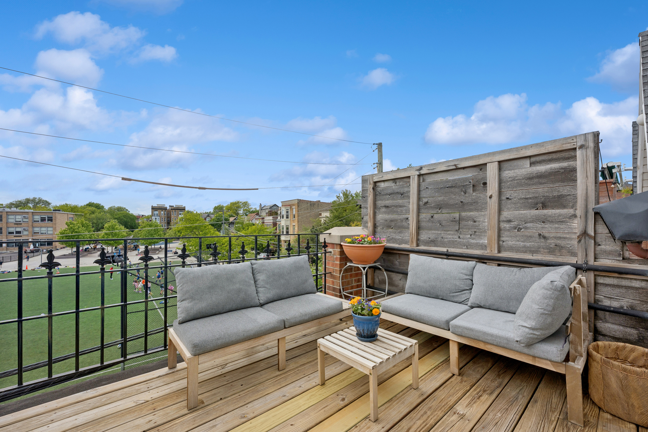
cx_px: 324
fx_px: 252
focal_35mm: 14
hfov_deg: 104.3
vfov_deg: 81.2
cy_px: 216
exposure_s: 1/250
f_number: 11
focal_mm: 14
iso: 200
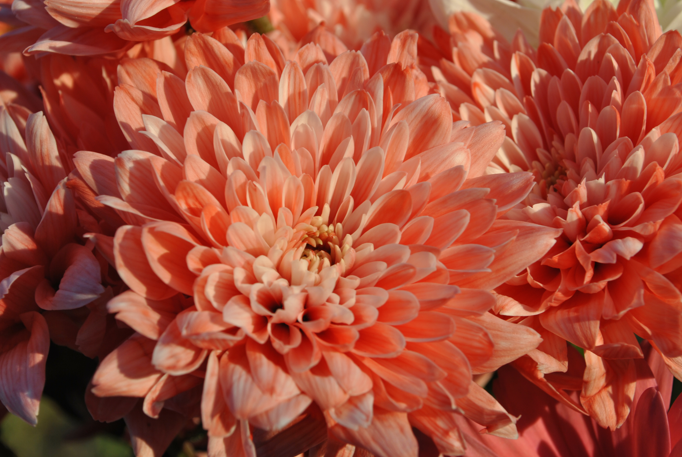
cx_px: 345
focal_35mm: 87
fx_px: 1641
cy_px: 222
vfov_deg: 15.8
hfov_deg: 23.5
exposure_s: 1/160
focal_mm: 55
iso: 100
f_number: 11
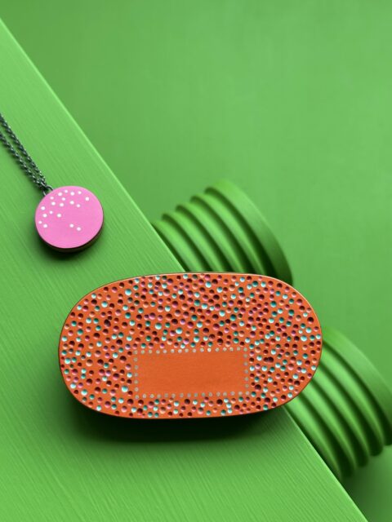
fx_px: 725
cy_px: 261
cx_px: 196
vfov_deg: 39.7
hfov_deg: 30.3
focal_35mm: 48
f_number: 1.78
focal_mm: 6.86
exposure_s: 1/119
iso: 80
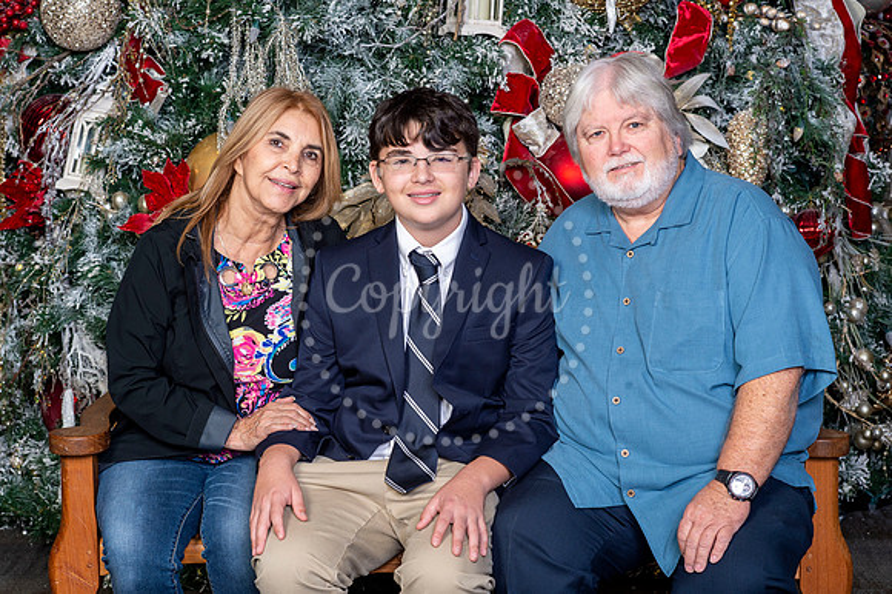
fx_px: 2105
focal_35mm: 85
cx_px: 446
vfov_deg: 16.1
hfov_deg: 23.9
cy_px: 297
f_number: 8
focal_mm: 85
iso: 400
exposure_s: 1/125
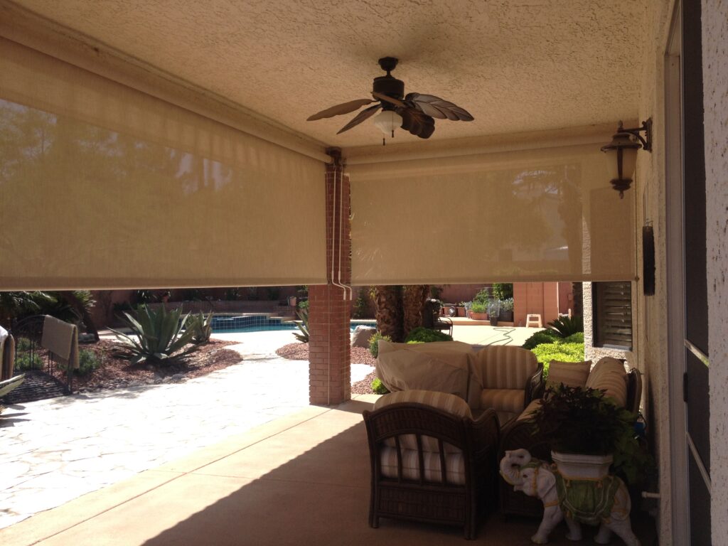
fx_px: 736
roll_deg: +0.5
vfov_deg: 40.7
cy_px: 273
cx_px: 364
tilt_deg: -0.7
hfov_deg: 52.6
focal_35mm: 35
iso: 50
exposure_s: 1/1082
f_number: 2.4
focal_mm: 4.28
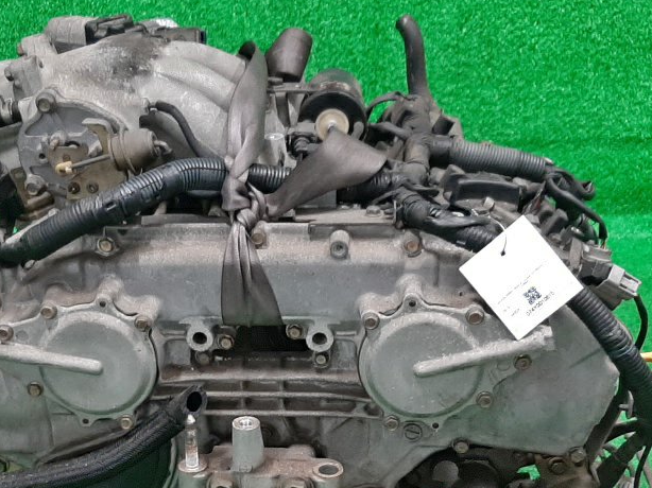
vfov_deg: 23.5
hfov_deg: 31.5
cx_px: 235
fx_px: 1148
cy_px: 424
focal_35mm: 61
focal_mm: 3.93
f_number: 1.7
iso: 152
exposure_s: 1/50
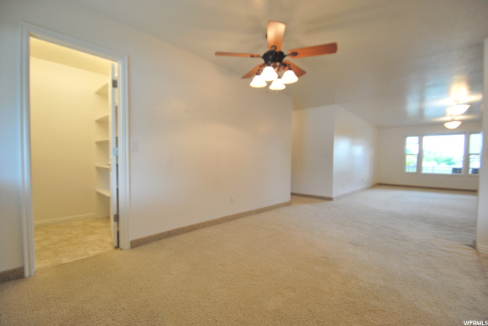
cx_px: 244
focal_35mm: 15
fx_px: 204
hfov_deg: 100.3
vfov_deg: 77.4
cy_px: 163
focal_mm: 10
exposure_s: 1/80
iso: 400
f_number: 3.5
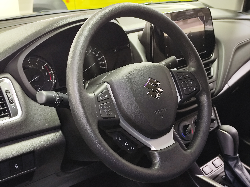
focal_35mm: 46
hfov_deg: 41.2
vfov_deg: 31.5
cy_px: 94
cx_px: 125
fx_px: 332
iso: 640
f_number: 1.65
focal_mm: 6.19
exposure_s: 1/20
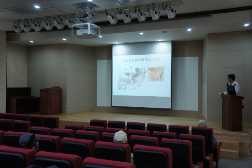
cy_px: 84
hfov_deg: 51.3
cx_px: 126
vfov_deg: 35.4
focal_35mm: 38
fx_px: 262
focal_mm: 25
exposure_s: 1/40
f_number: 4
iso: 320
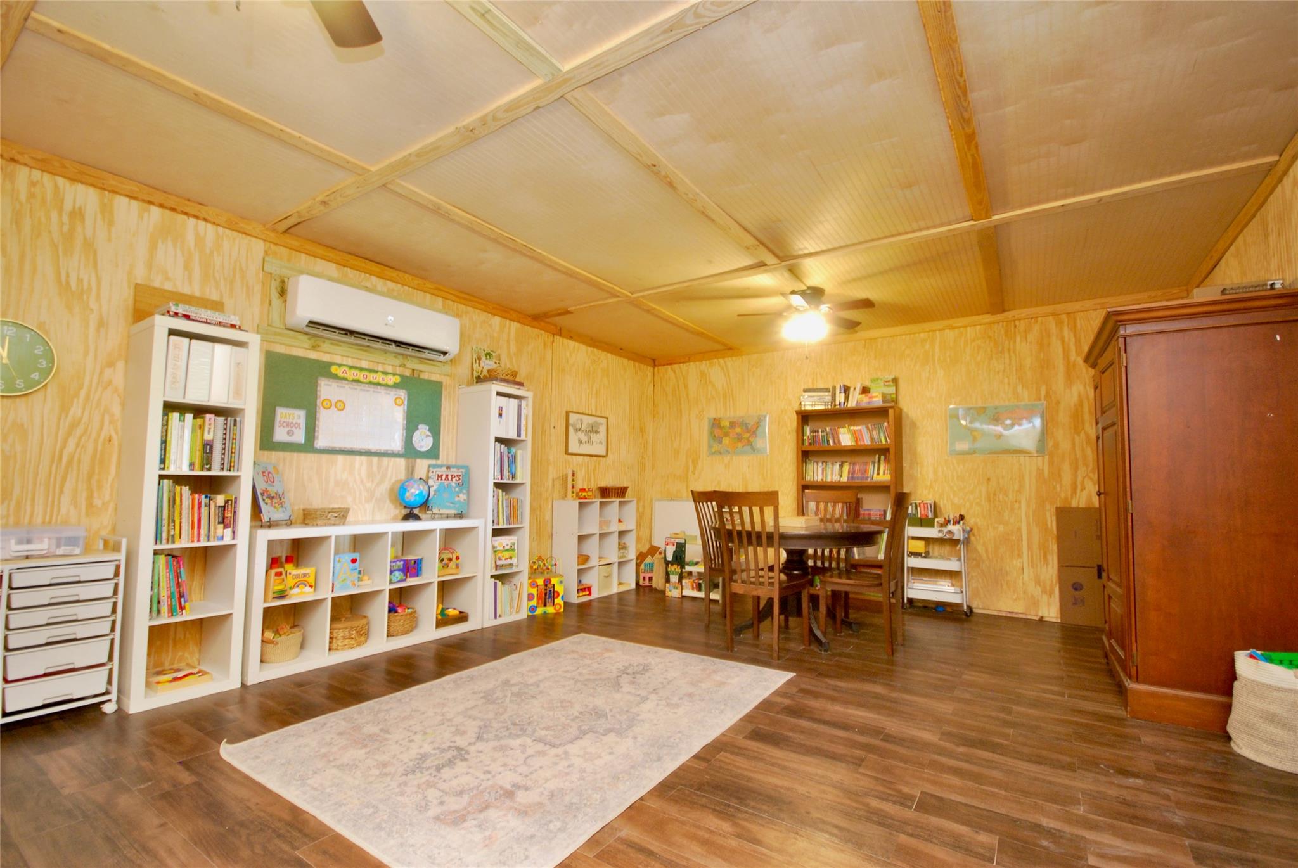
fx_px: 541
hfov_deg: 100.3
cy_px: 434
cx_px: 649
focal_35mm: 15
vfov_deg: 77.5
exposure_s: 1/8
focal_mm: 10
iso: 400
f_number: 4
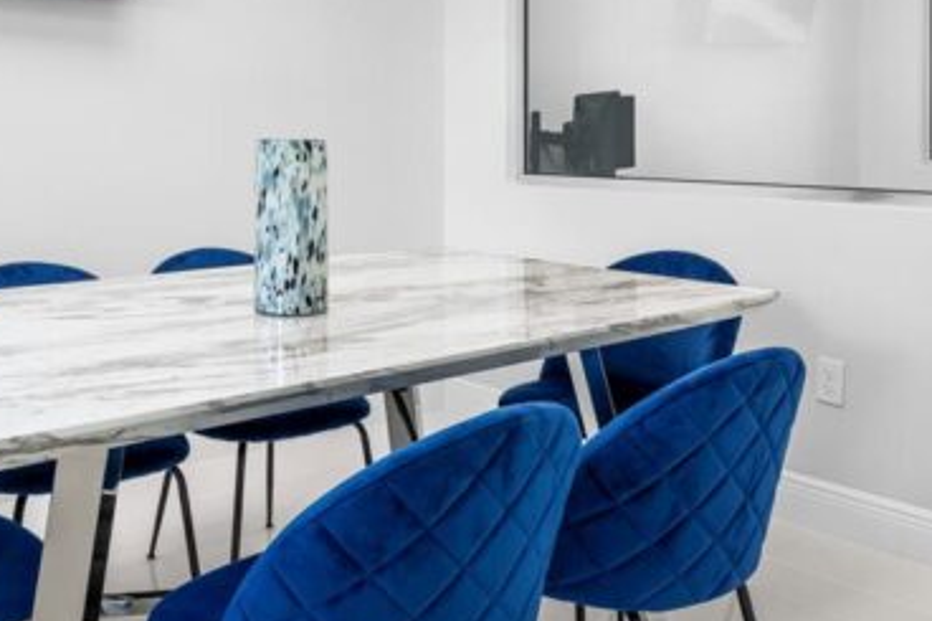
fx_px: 1009
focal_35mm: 39
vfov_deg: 32.9
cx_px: 327
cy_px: 96
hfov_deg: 48.9
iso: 500
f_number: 8
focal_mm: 14
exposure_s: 1/20
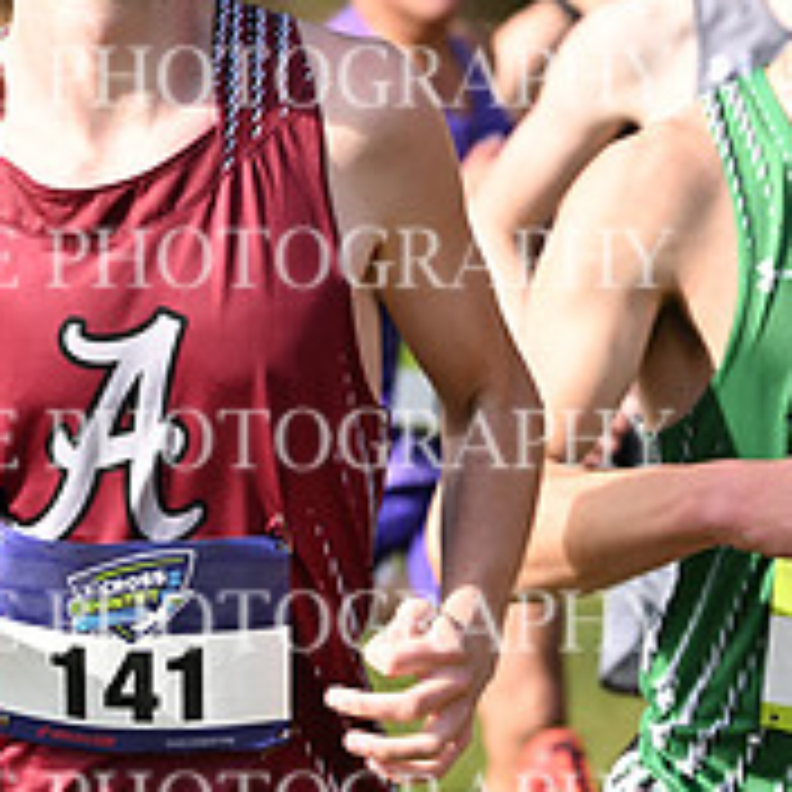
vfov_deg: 6.9
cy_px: 349
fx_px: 6523
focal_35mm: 252
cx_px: 22
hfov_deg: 6.9
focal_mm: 90
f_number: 3.5
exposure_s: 1/1000
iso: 250
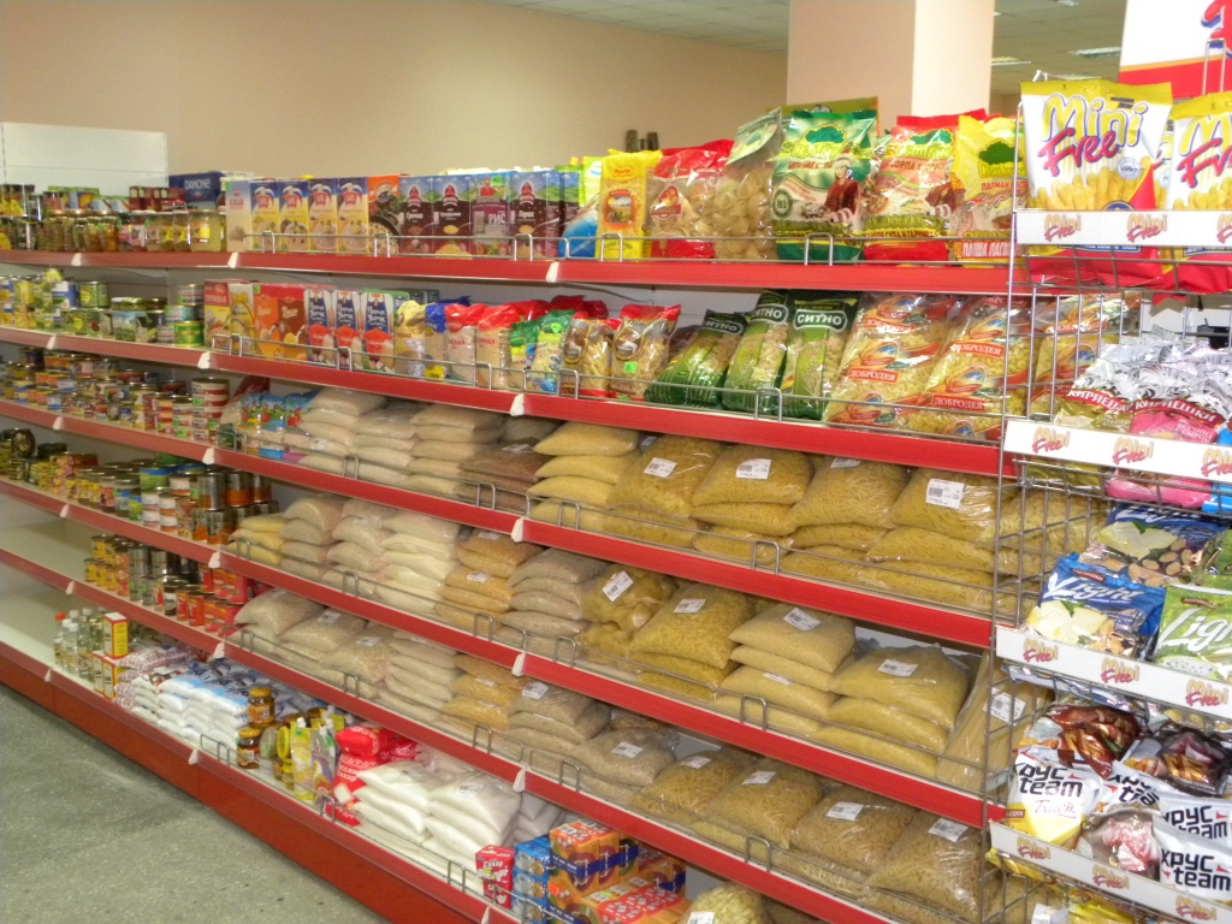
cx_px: 616
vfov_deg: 38.7
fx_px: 1317
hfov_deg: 50.1
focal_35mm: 37
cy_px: 462
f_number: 3.2
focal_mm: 6.6
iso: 400
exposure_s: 1/30
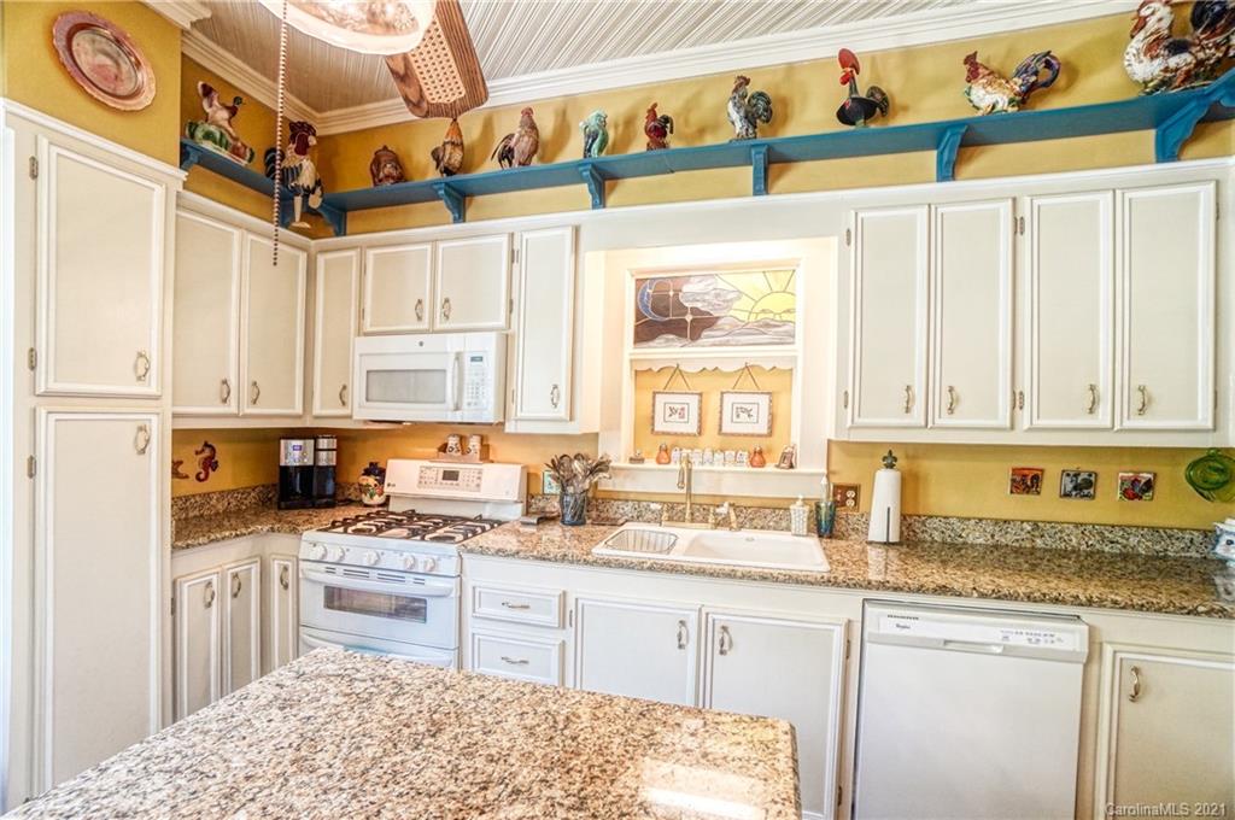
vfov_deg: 77.2
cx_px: 618
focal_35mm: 15
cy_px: 410
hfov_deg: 100.5
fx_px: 514
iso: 1250
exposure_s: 1/30
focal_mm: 10
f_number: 4
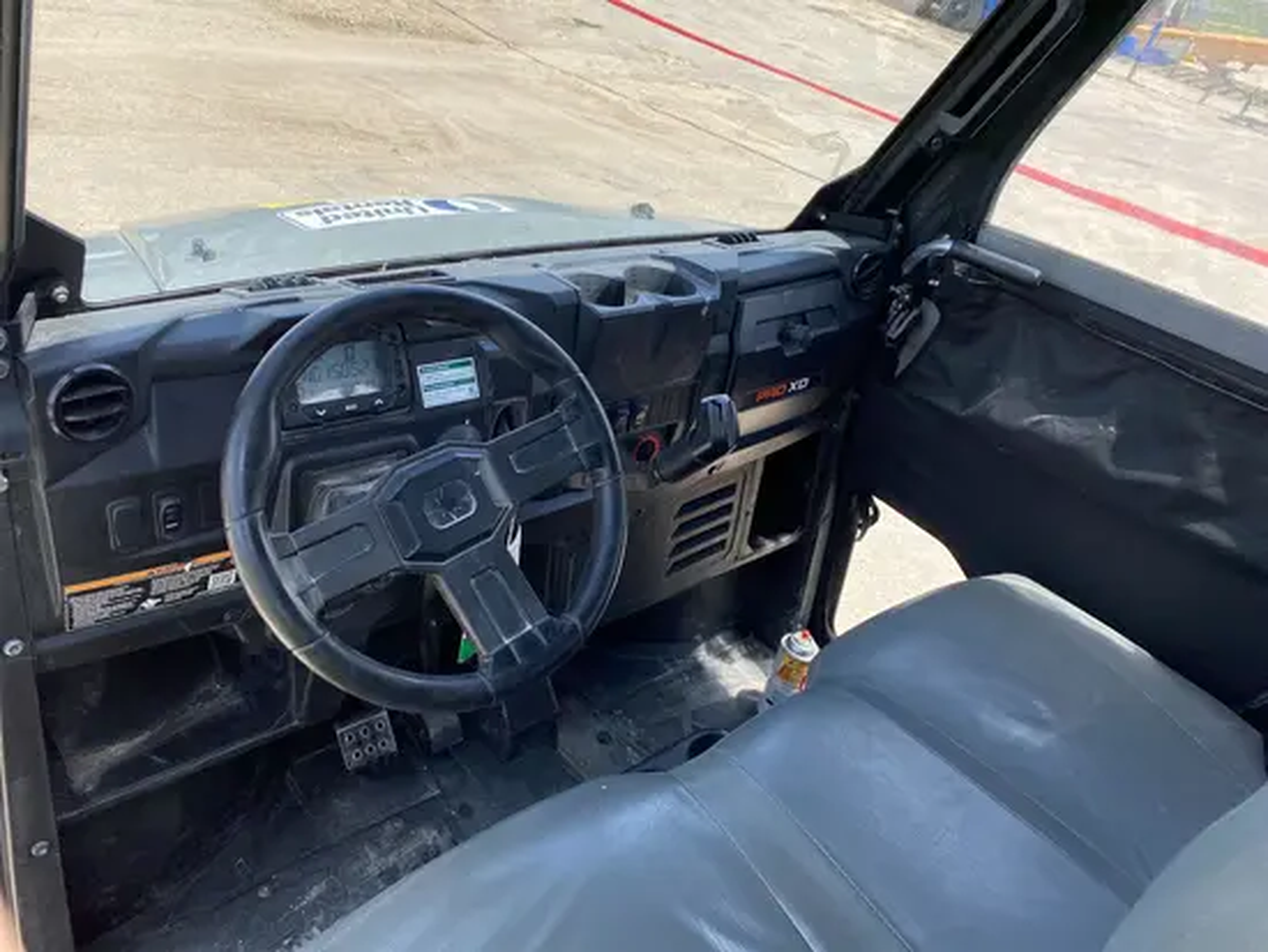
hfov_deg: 67.3
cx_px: 634
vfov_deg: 53.1
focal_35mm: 26
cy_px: 476
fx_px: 953
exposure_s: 1/1346
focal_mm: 4.25
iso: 32
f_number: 1.8
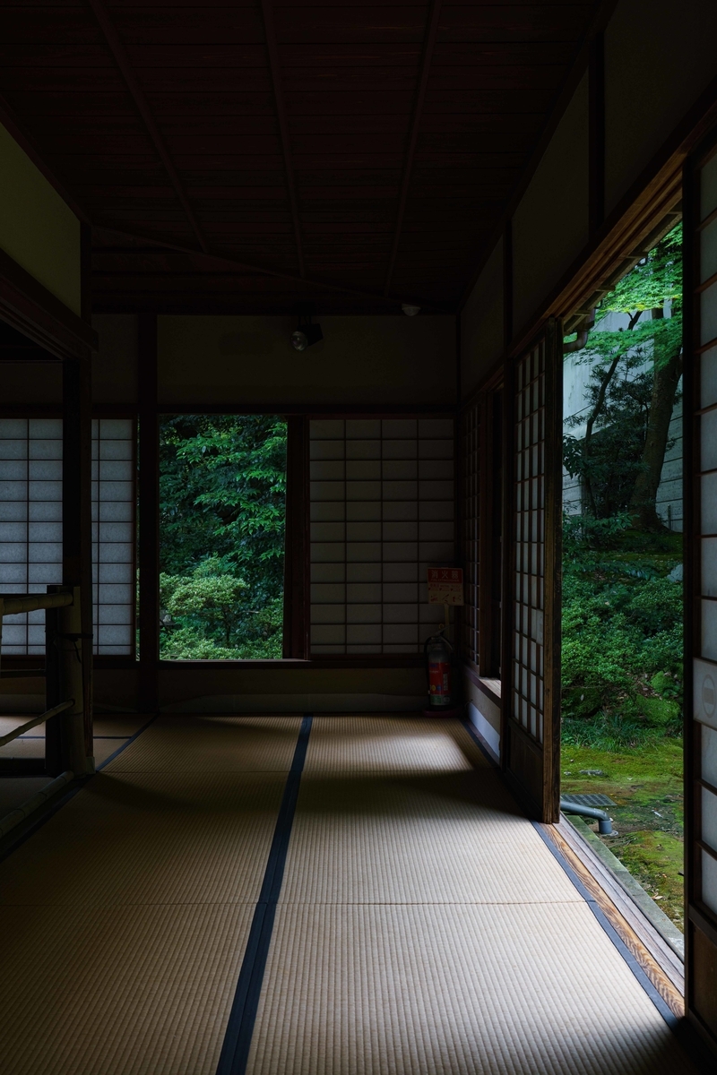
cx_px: 358
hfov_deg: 35.9
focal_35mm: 37
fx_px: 1105
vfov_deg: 51.9
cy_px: 538
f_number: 8
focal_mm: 37
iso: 400
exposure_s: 1/80
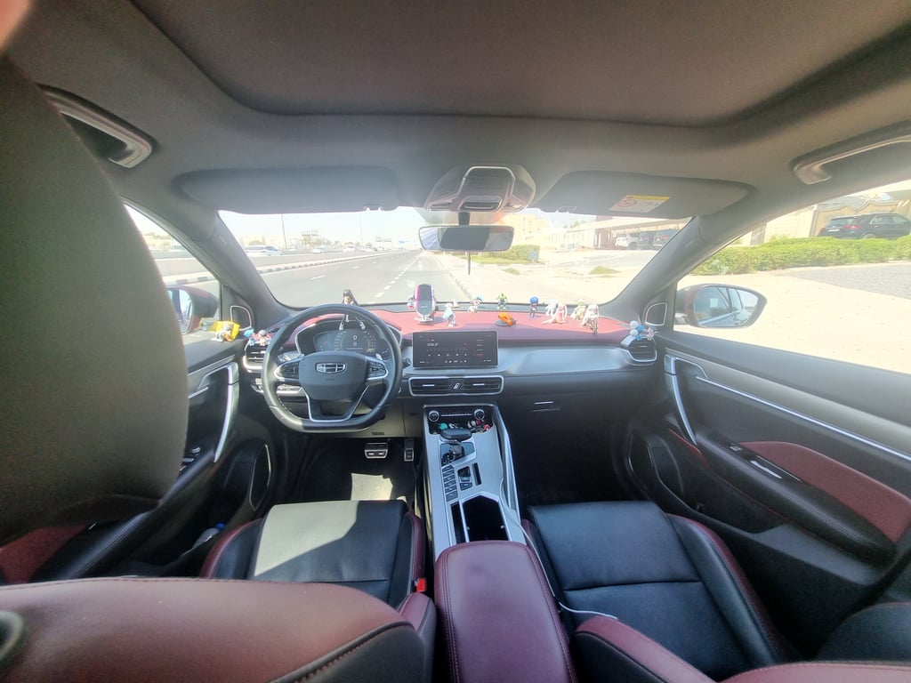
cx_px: 456
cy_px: 342
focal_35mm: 13
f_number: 2.2
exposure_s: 1/131
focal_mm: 1.74
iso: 50
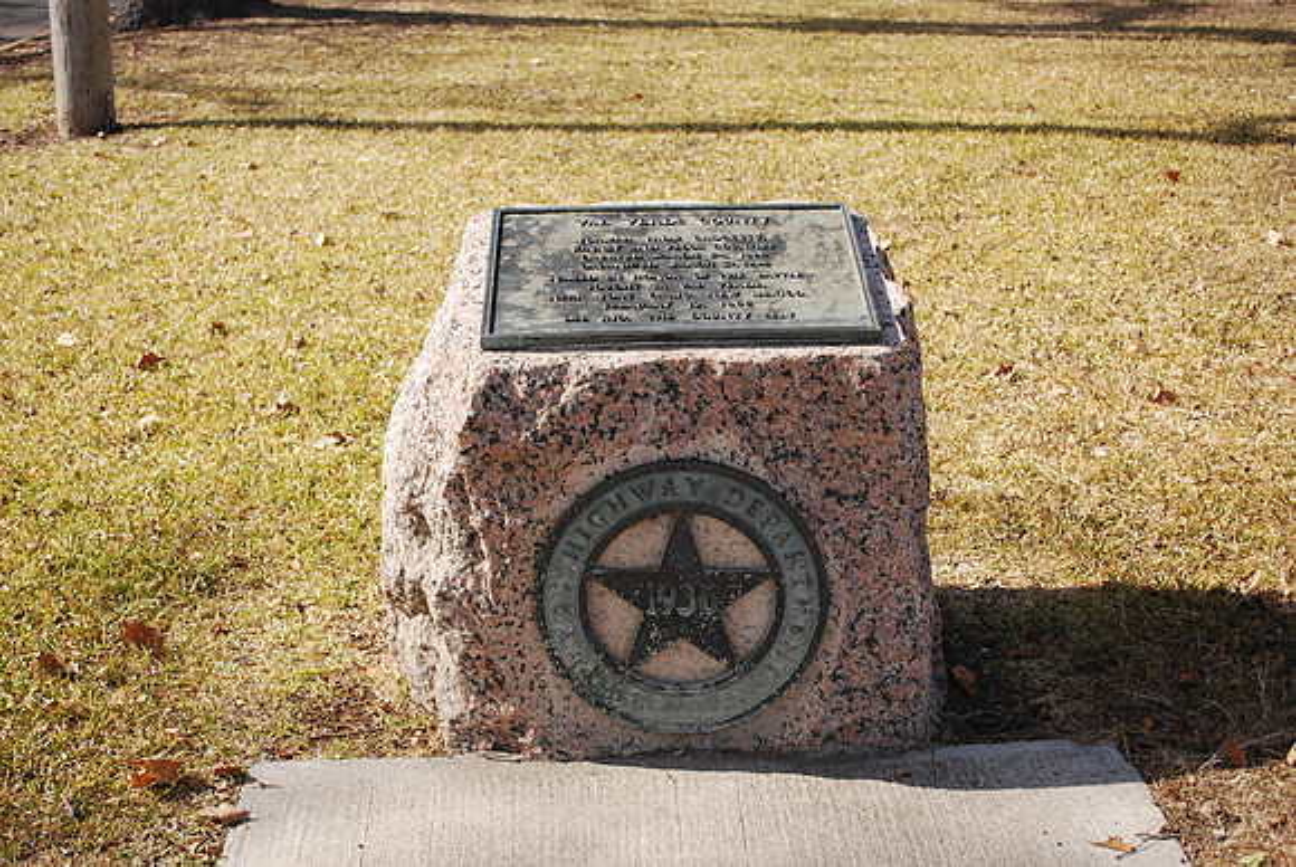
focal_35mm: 51
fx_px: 1838
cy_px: 434
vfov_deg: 26.5
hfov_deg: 38.8
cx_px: 648
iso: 160
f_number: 5.6
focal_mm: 34
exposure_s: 1/125
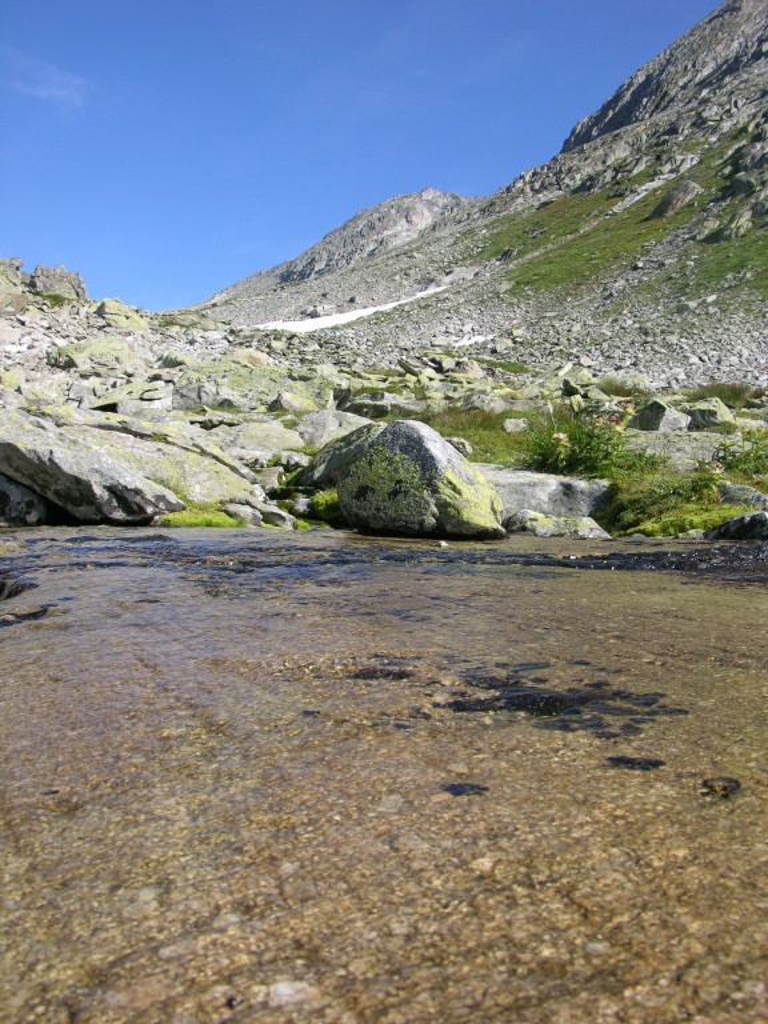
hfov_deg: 40.7
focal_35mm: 35
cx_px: 384
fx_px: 1035
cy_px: 512
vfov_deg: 52.6
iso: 50
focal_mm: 8.9
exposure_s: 1/215
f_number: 5.6
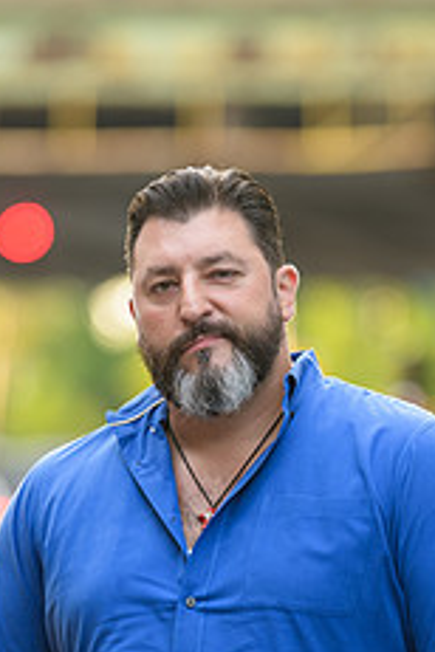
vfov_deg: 7.8
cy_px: 485
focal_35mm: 263
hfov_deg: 5.2
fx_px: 4767
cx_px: 226
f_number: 2
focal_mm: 135
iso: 200
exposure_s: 1/200
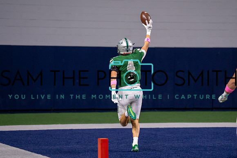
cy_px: 79
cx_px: 118
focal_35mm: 159
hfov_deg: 12.9
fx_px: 1047
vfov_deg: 8.6
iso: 2000
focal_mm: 157
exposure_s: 1/1000
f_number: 2.8
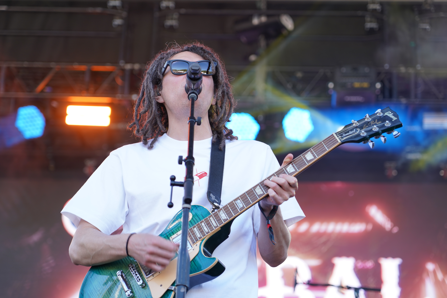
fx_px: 1304
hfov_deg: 19.5
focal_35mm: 105
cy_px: 149
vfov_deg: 13.0
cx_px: 224
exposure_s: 1/125
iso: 200
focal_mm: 105
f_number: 4
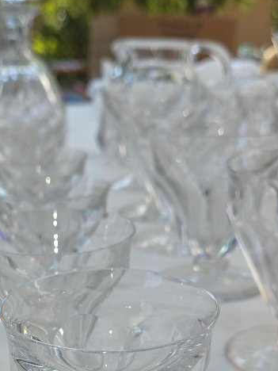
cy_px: 365
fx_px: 632
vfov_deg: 30.5
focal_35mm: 59
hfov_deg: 24.5
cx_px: 59
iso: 25
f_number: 1.8
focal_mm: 5.4
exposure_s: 1/362
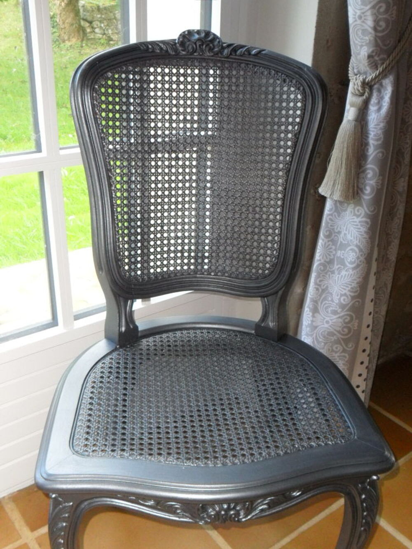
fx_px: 587
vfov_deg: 50.1
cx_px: 206
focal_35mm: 37
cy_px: 274
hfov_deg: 38.7
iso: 240
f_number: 4
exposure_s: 1/45
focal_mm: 6.6
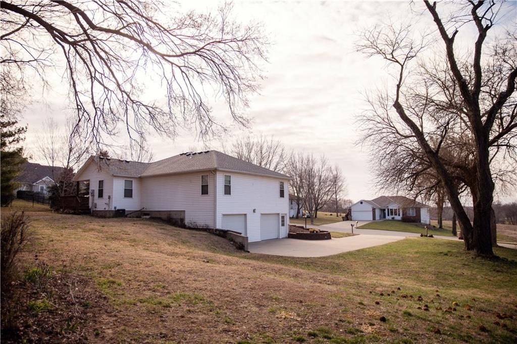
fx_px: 344
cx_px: 258
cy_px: 172
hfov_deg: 73.8
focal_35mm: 24
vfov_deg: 53.1
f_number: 2.8
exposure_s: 1/1600
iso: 100
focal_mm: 24
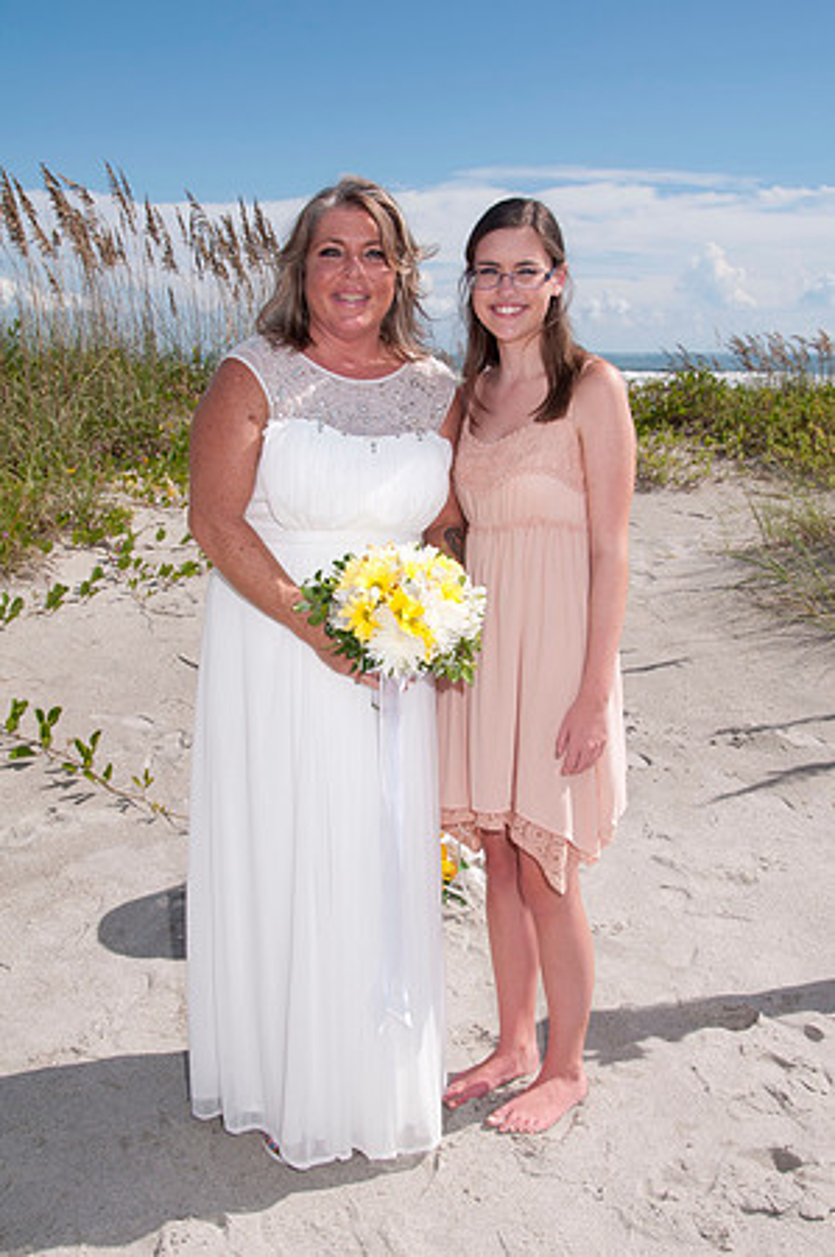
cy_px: 628
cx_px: 418
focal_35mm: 36
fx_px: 1255
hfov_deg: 36.8
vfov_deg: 53.2
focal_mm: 24
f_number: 11
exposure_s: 1/250
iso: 100
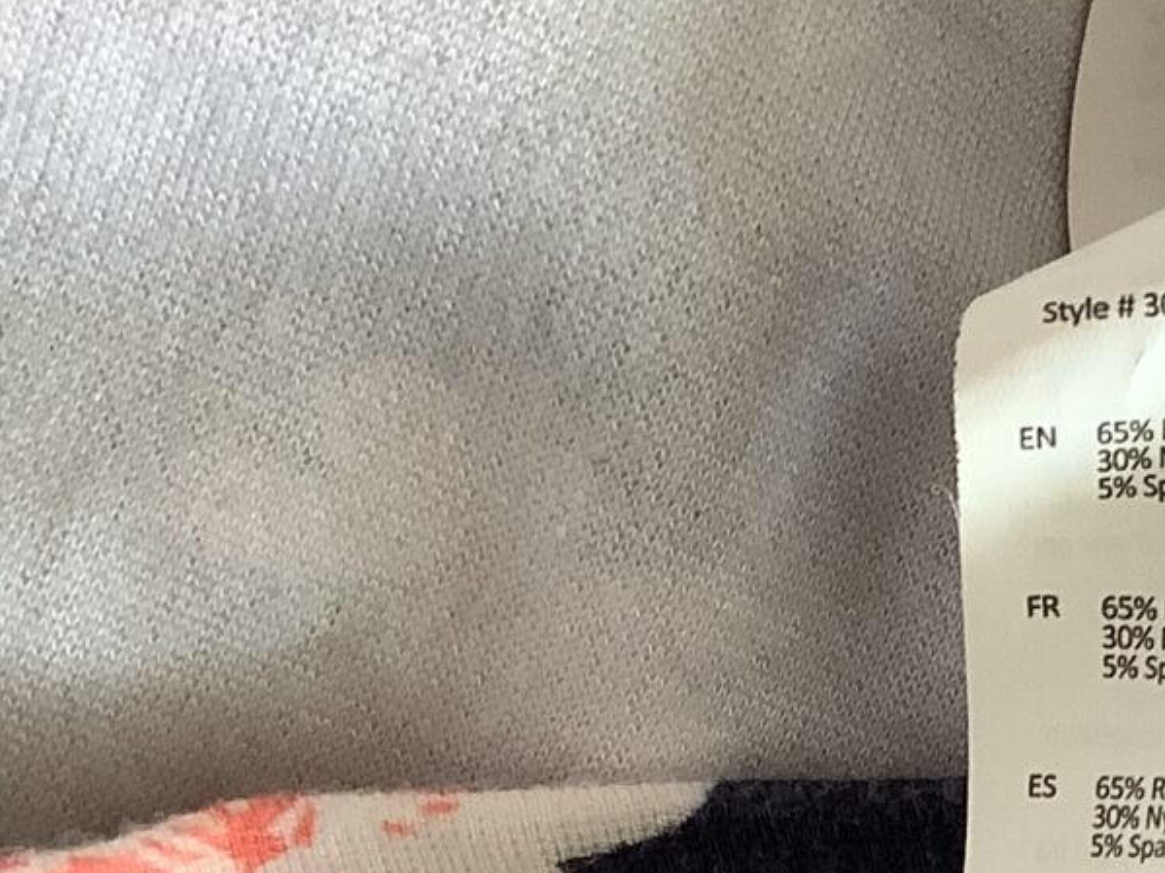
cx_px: 1394
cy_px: 1056
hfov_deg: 17.7
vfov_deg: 13.6
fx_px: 3567
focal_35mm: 106
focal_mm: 3.3
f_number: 2.4
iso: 100
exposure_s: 1/60
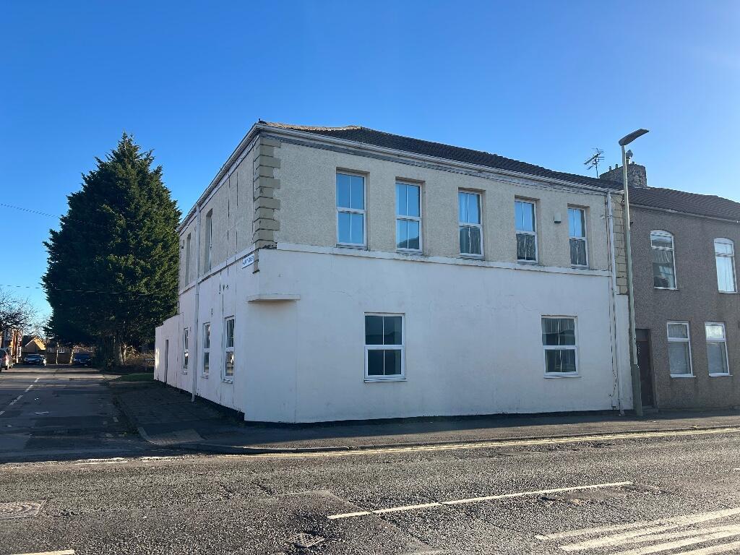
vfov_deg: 53.1
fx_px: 556
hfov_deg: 67.3
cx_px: 370
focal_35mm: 26
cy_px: 278
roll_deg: -0.2
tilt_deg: +7.2
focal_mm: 5.7
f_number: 1.5
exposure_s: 1/1779
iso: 50
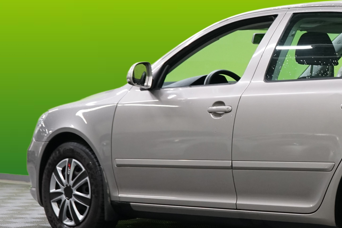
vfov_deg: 8.8
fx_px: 1482
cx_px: 369
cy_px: 116
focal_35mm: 156
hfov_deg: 12.9
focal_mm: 67
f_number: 5.6
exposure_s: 1/50
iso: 800
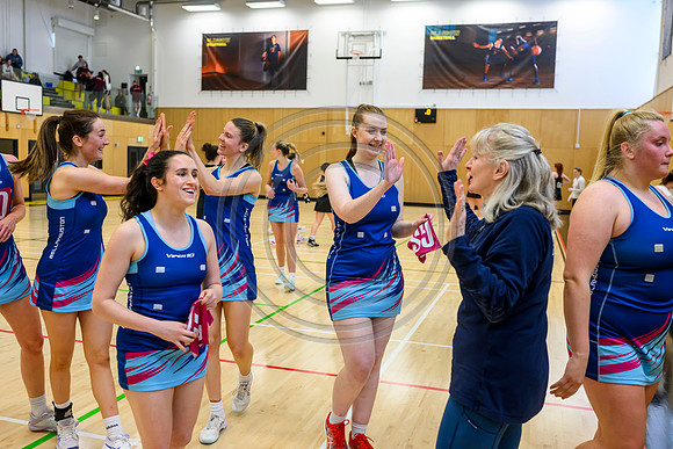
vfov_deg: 37.9
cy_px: 224
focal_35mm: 35
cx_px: 336
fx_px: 654
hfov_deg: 54.4
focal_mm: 35
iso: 2000
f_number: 3.2
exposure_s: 1/800
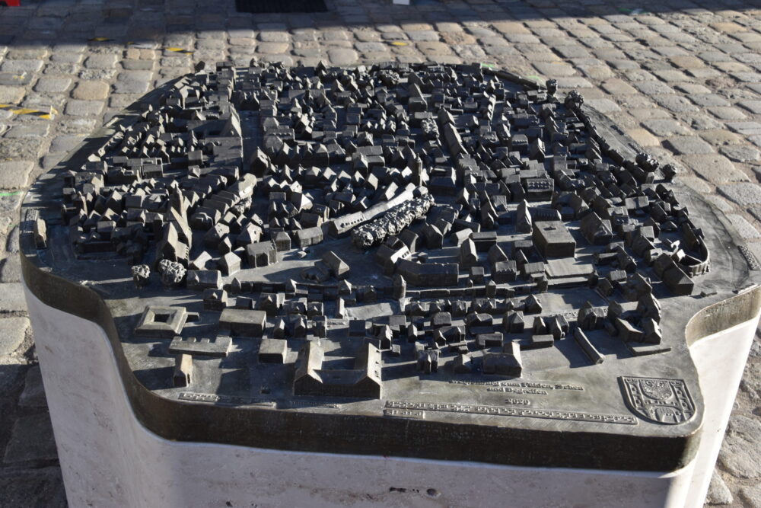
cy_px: 254
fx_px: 856
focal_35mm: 40
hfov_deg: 47.9
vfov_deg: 33.0
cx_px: 380
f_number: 8
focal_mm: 27
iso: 250
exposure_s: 1/250
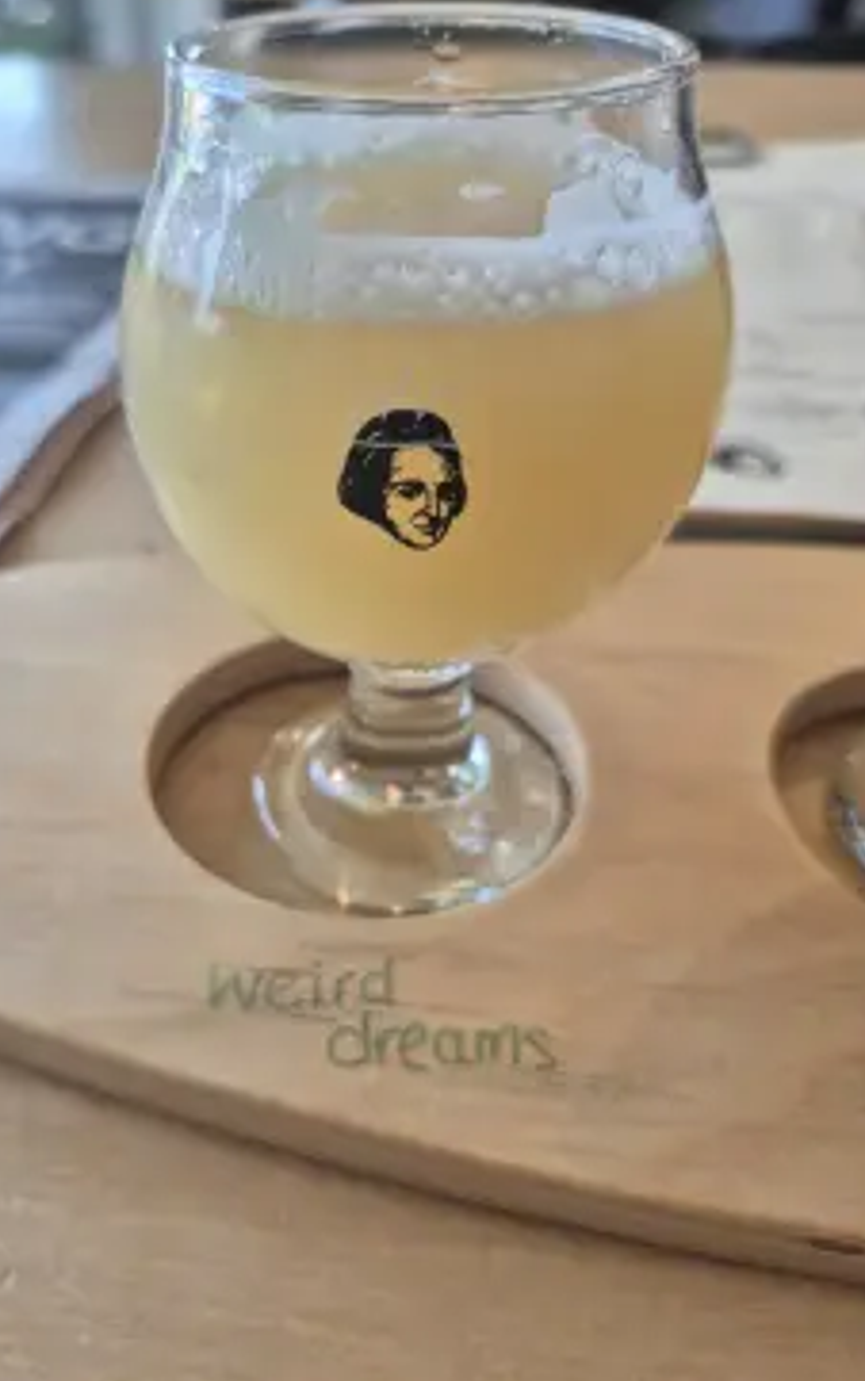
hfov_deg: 45.5
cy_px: 704
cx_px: 299
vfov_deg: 68.4
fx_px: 1017
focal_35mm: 27
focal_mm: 5.4
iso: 100
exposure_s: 1/120
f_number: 1.8
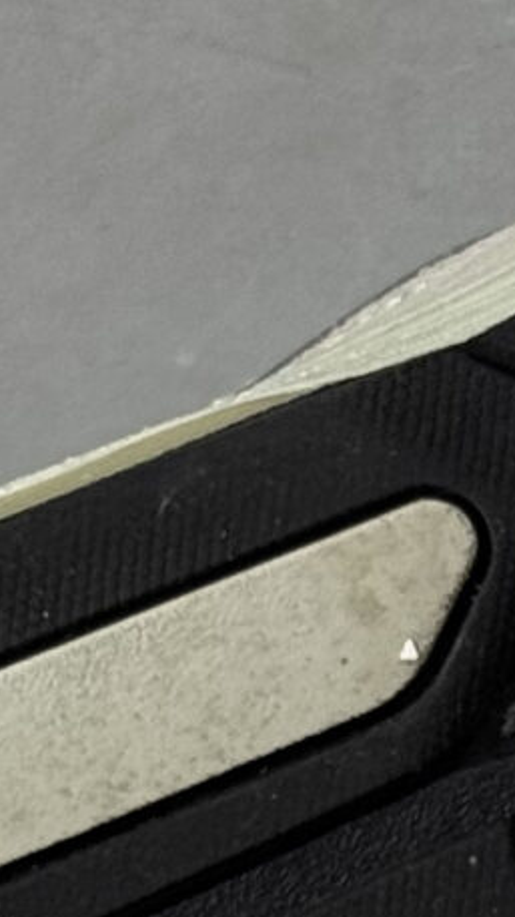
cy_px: 1059
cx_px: 1347
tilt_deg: -54.1
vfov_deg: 7.3
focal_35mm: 293
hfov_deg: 4.1
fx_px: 7114
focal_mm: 6.76
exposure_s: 1/60
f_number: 1.78
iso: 160
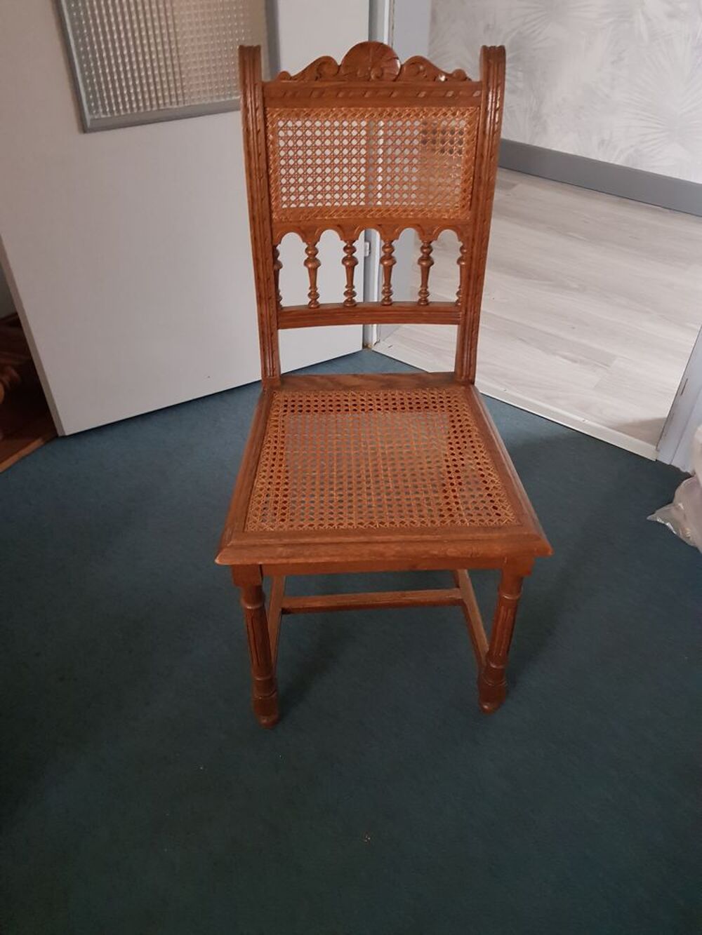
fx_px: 703
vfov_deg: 67.3
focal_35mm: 26
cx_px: 351
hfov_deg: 53.1
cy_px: 468
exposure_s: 1/10
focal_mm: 4.2
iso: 500
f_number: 1.7
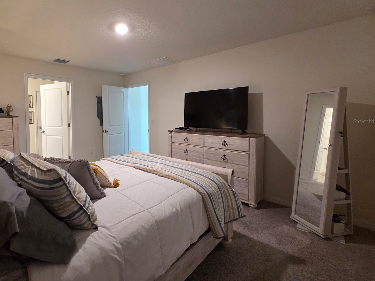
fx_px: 173
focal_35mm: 16
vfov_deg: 77.7
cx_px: 150
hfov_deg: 93.2
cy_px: 121
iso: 500
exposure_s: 1/60
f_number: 2.2
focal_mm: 2.2
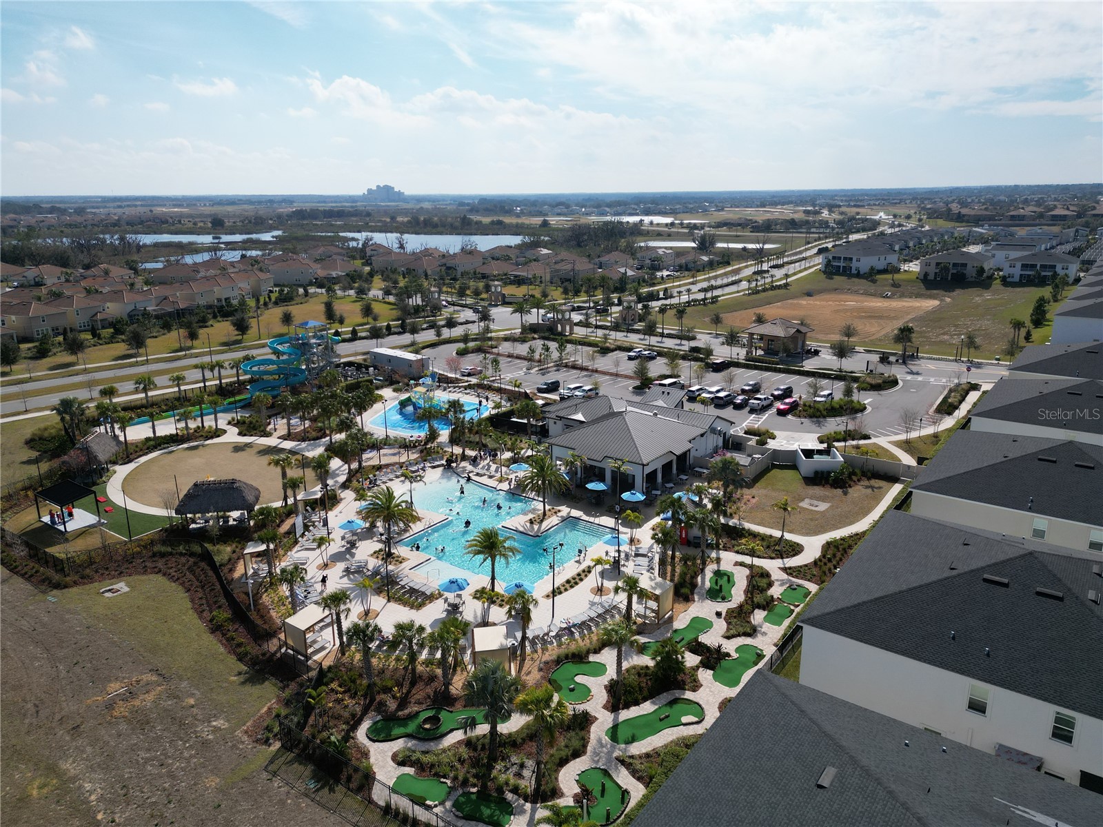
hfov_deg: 71.6
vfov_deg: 56.8
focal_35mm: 24
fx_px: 765
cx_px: 552
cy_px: 414
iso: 150
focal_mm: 6.72
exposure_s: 1/5000
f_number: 1.7
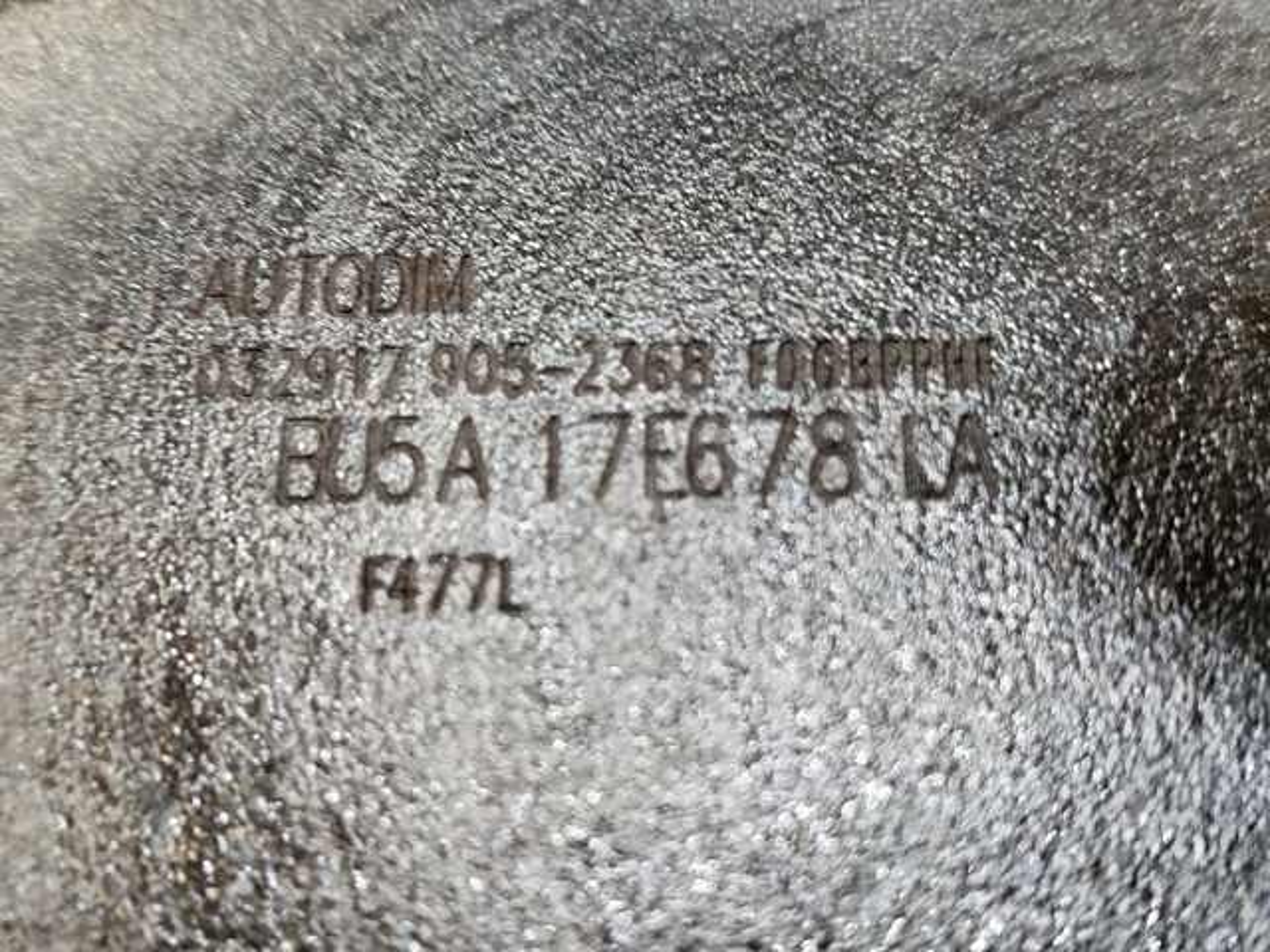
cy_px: 476
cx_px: 635
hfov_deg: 39.7
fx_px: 1761
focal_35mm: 48
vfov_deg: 30.3
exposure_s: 1/20
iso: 800
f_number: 1.7
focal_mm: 5.31
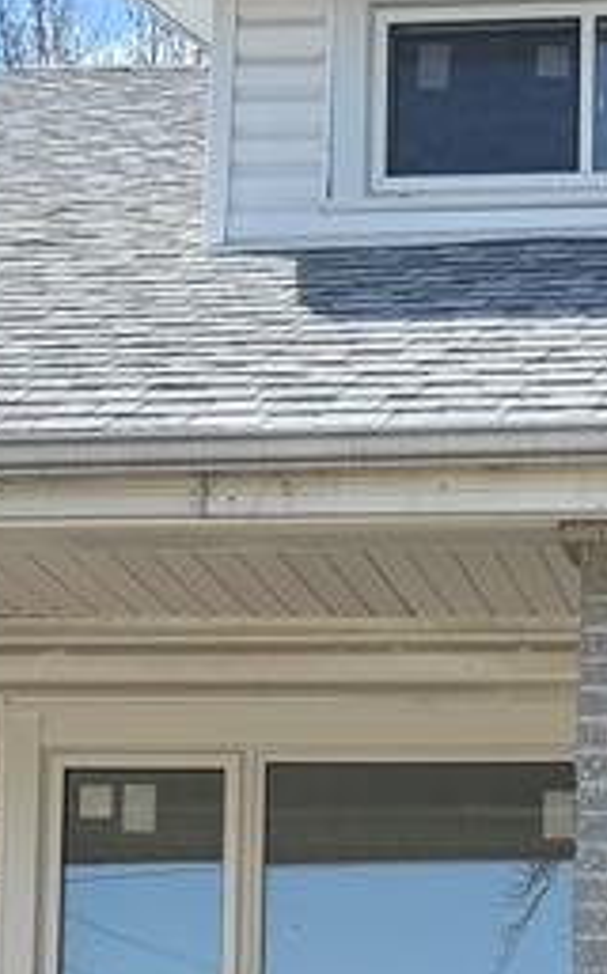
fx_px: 2920
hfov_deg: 11.6
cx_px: 732
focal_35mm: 110
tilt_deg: +6.7
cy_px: 1137
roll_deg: -1.0
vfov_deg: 18.1
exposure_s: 1/1901
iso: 50
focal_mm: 5.96
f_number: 1.6
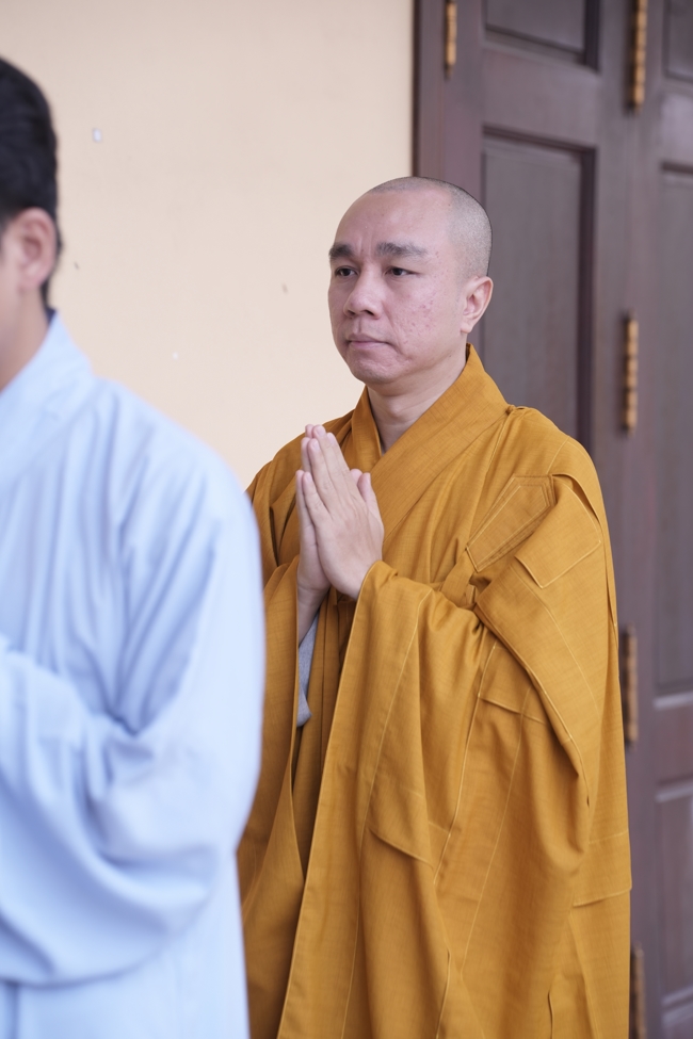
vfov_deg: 20.0
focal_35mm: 102
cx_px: 346
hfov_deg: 13.4
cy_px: 520
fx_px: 2945
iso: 200
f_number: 4.5
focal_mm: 102
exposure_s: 1/125
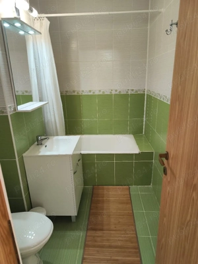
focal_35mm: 23
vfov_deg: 73.9
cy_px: 132
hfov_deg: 58.9
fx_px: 175
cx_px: 99
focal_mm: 7.01
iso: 594
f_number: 1.69
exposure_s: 1/100
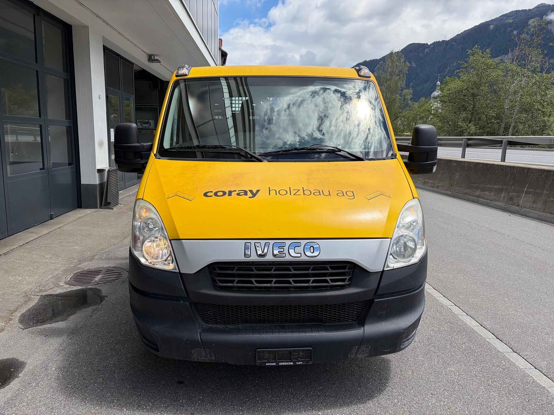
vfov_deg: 53.1
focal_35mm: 26
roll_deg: +1.3
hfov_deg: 67.3
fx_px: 416
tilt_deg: -7.6
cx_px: 277
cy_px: 208
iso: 50
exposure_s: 1/2865
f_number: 1.6
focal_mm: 5.96
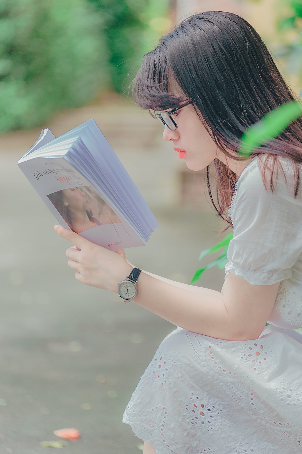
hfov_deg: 4.6
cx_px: 151
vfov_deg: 6.9
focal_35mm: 300
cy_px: 227
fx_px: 3780
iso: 400
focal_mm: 300
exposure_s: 1/80
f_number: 5.6
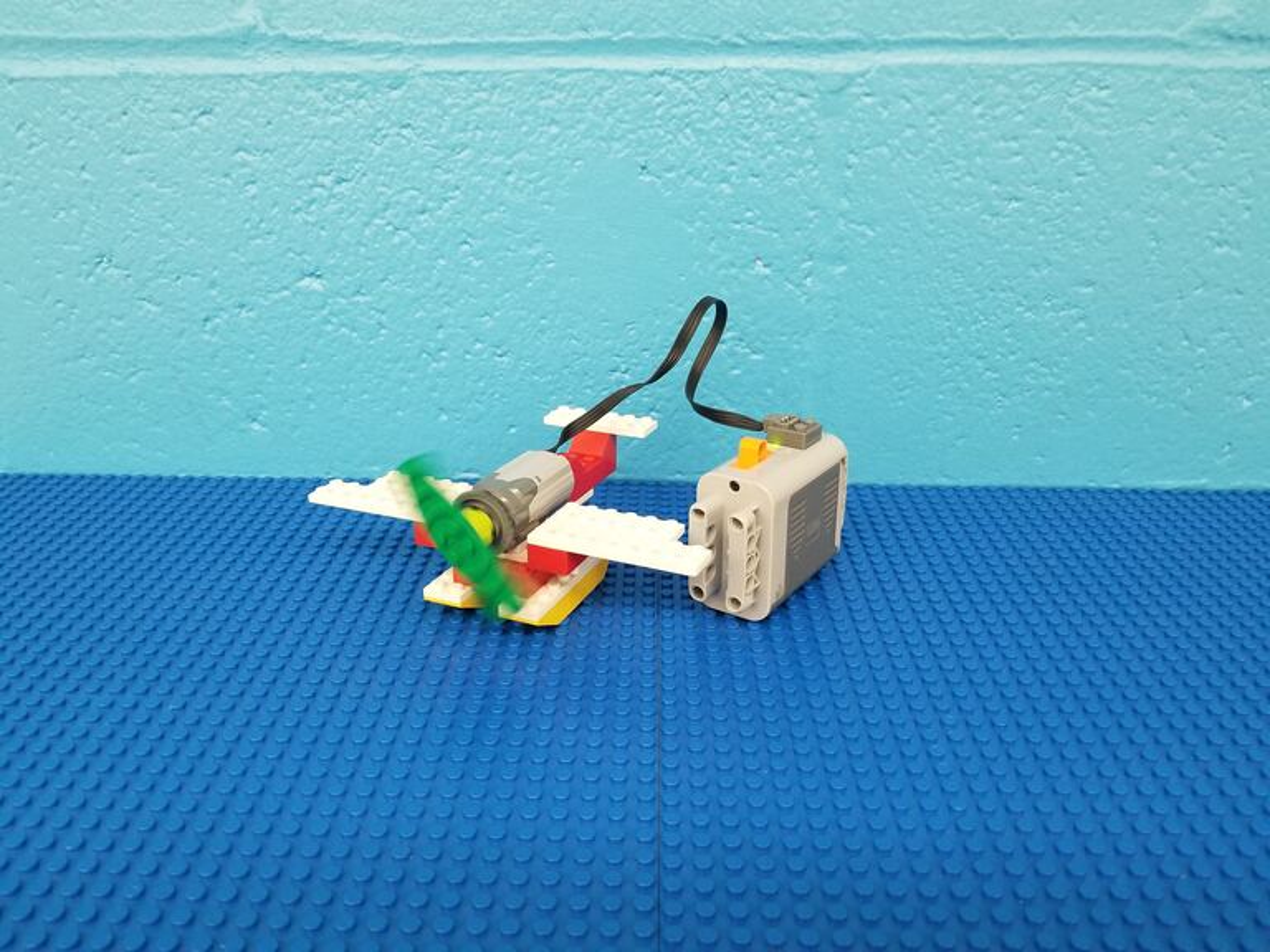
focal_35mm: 26
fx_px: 954
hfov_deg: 67.3
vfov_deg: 53.1
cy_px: 476
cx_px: 635
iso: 320
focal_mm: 4.25
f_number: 1.7
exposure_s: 1/60
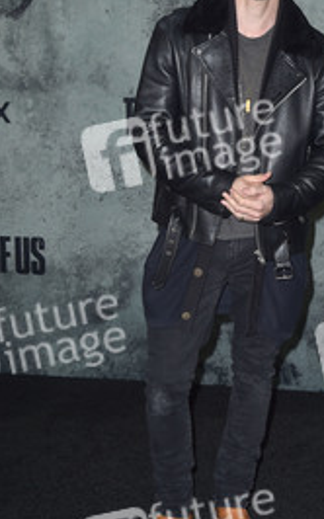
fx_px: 1344
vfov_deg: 21.9
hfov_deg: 13.7
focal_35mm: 95
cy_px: 244
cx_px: 239
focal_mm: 62
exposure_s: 1/250
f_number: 6.3
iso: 640
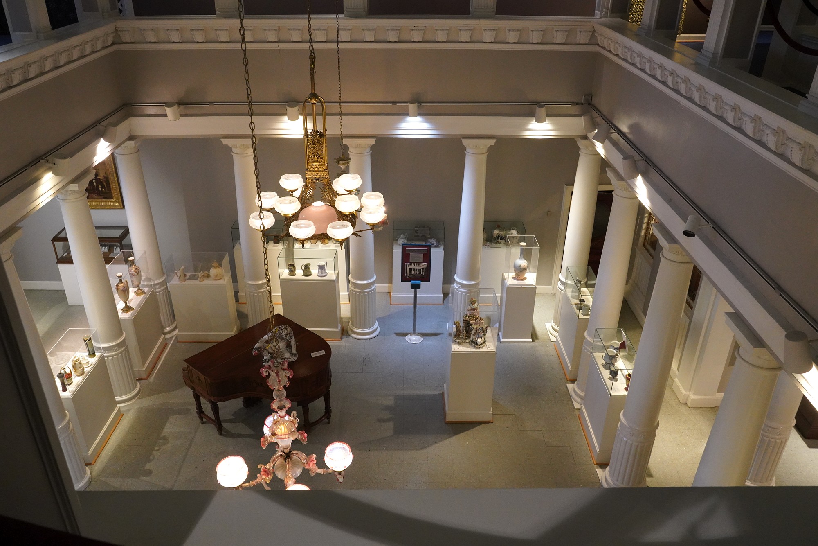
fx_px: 636
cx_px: 409
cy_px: 273
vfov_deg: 46.4
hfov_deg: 65.5
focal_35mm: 28
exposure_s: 1/80
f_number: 9
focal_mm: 28
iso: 6400
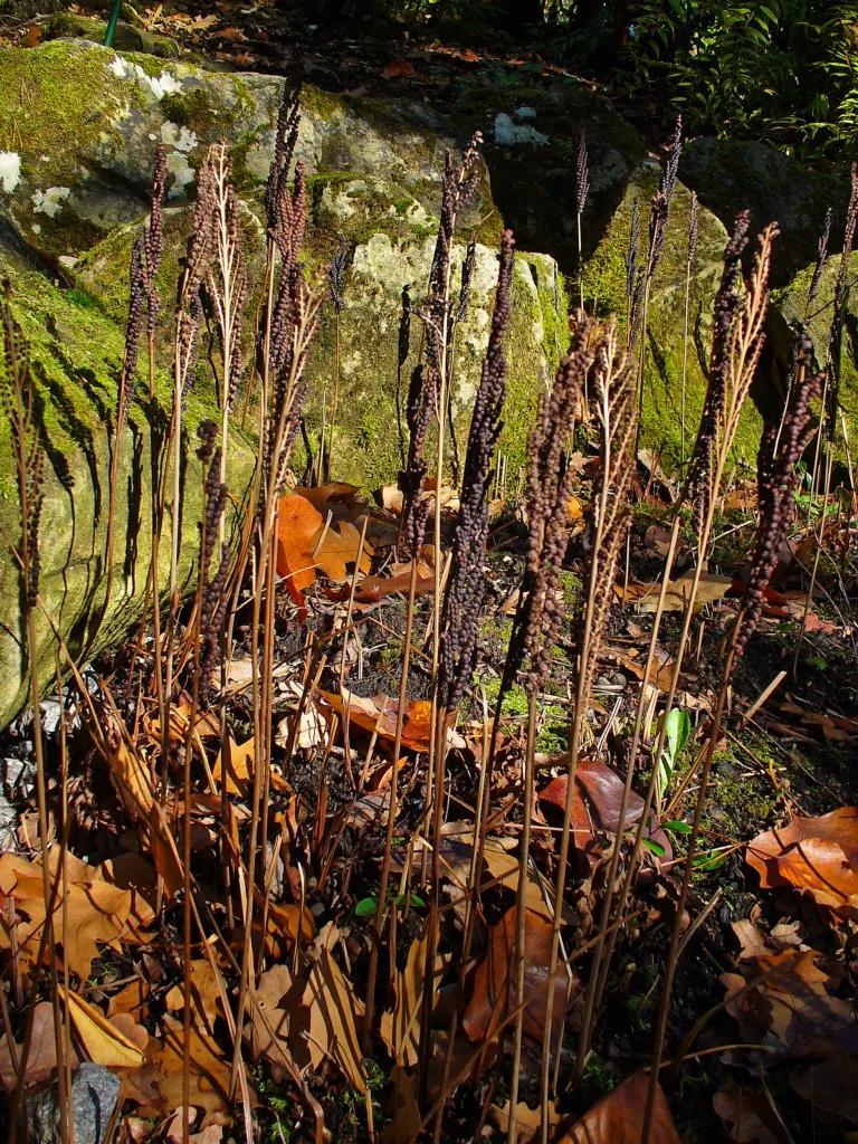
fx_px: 1223
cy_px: 572
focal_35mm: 37
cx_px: 429
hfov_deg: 38.7
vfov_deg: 50.1
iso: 64
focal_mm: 6.1
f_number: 2.8
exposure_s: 1/400
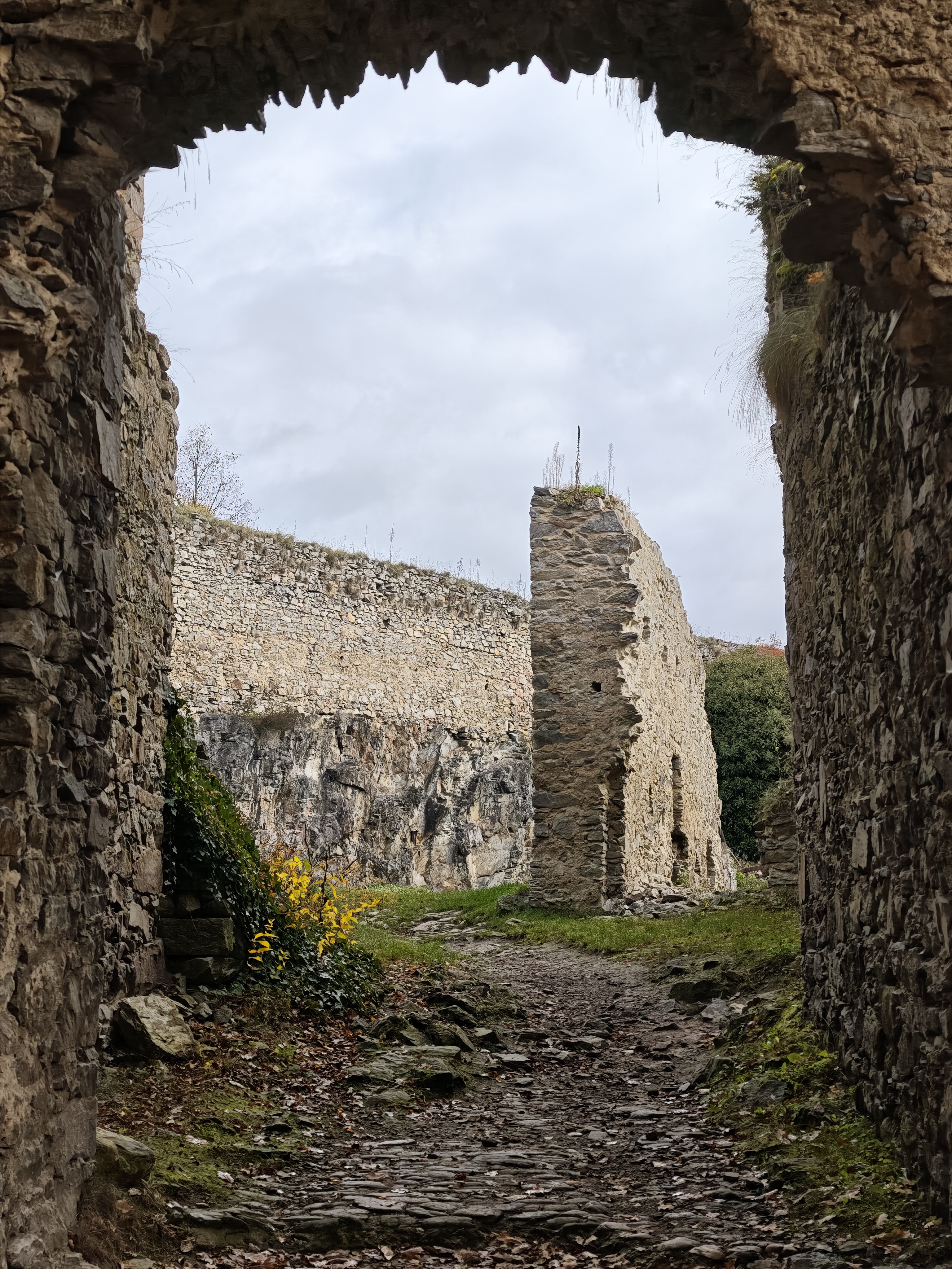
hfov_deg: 27.5
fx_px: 1943
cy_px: 634
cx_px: 476
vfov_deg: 36.2
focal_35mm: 53
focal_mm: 8.72
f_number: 1.63
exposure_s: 1/1119
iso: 50
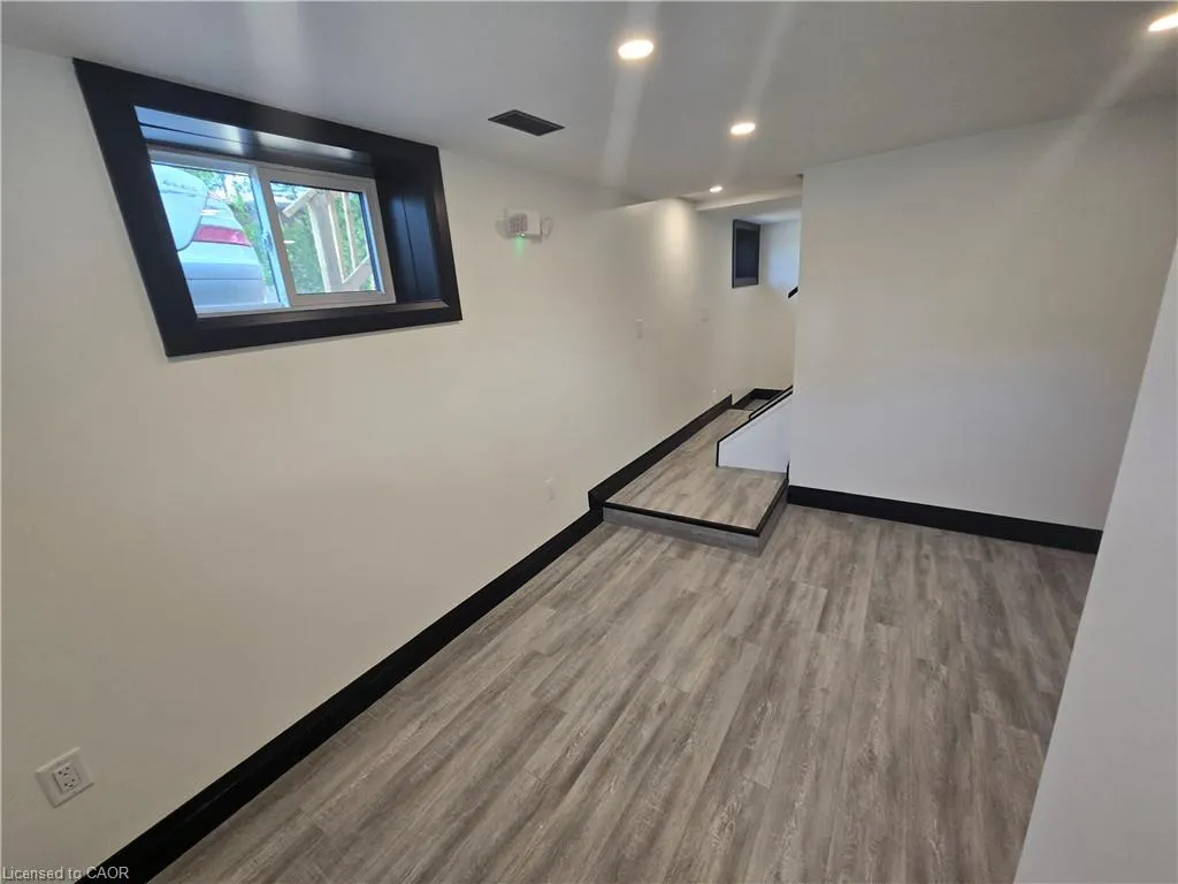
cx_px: 589
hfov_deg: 106.2
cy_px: 442
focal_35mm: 13
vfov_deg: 89.9
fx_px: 442
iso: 80
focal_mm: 2.2
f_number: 2.2
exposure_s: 1/60
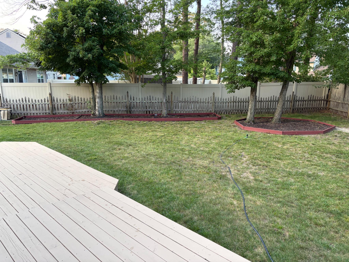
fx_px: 262
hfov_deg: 67.3
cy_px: 131
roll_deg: +1.4
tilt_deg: -9.8
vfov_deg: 53.1
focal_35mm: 26
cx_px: 174
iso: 125
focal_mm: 5.96
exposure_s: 1/119
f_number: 1.6
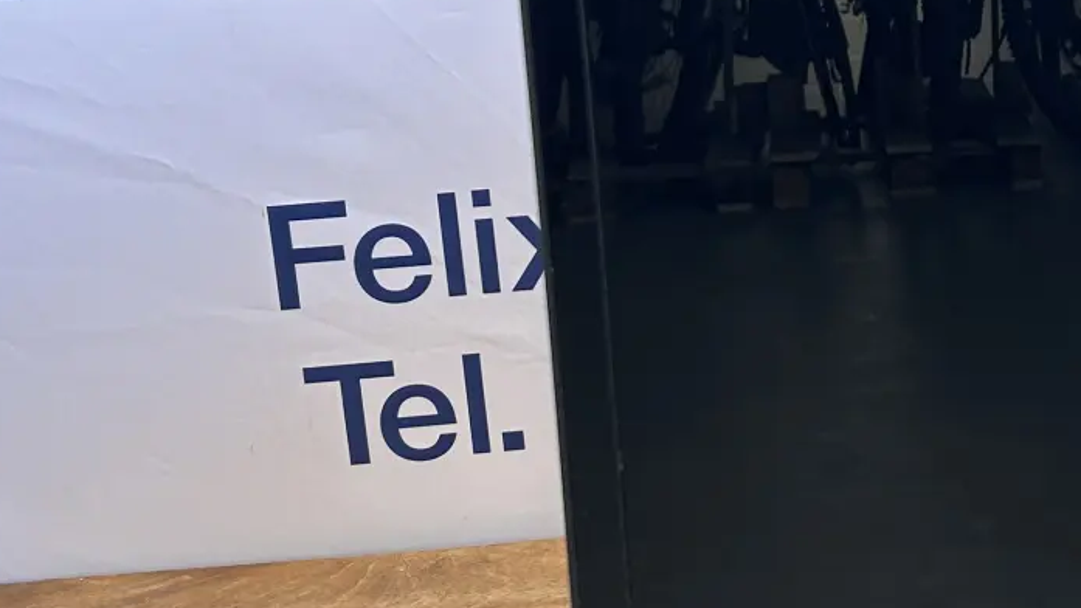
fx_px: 2236
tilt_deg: -10.5
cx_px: 920
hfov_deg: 26.5
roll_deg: +3.8
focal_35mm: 78
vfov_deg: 15.4
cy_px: 175
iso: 50
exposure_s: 1/121
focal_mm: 5.7
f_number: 1.5
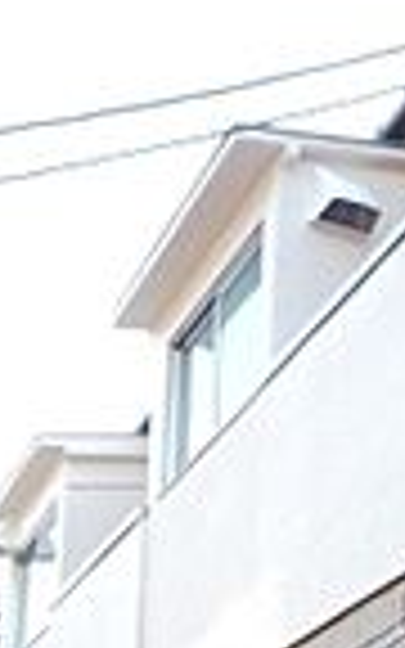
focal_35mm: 85
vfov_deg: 22.3
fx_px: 1501
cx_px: 423
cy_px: 796
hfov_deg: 15.1
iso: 100
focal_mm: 5.2
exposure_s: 1/100
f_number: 4
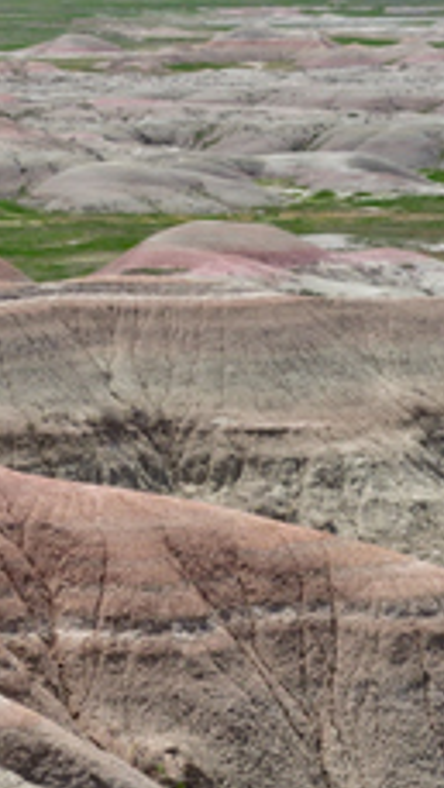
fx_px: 4417
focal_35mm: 211
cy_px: 487
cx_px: 268
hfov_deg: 5.8
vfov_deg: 10.2
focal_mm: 55
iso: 640
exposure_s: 1/4000
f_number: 5.6
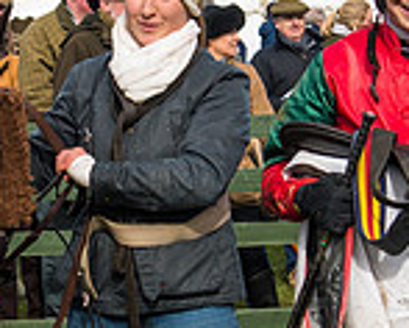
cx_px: 22
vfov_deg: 7.9
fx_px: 2388
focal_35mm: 197
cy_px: 175
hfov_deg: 9.7
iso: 400
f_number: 5
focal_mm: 44
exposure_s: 1/640
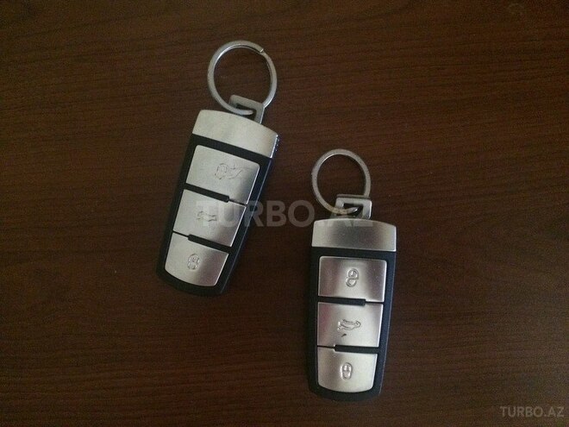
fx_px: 477
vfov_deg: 48.2
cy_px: 214
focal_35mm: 29
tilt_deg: -88.2
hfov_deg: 61.7
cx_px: 284
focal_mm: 4.15
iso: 640
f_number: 2.2
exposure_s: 1/17
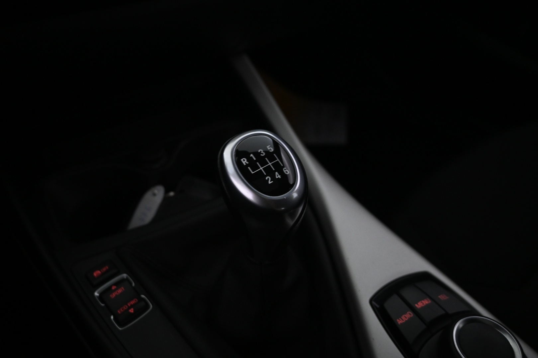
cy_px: 179
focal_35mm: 26
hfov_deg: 68.9
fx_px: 392
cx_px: 269
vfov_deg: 49.1
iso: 1600
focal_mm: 17.5
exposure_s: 1/30
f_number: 3.5
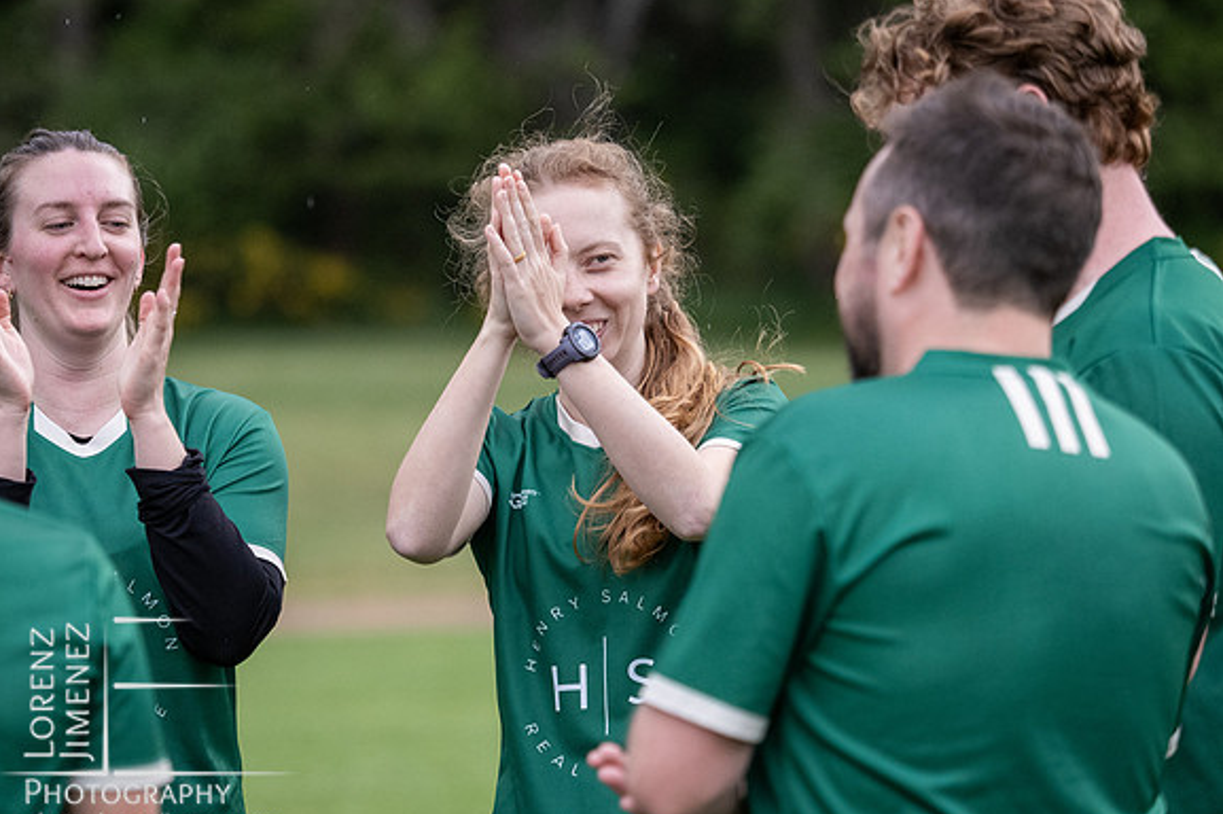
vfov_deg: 5.0
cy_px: 387
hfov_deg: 7.6
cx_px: 610
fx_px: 9235
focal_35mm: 272
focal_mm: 130
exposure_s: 1/1000
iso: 1600
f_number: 2.8
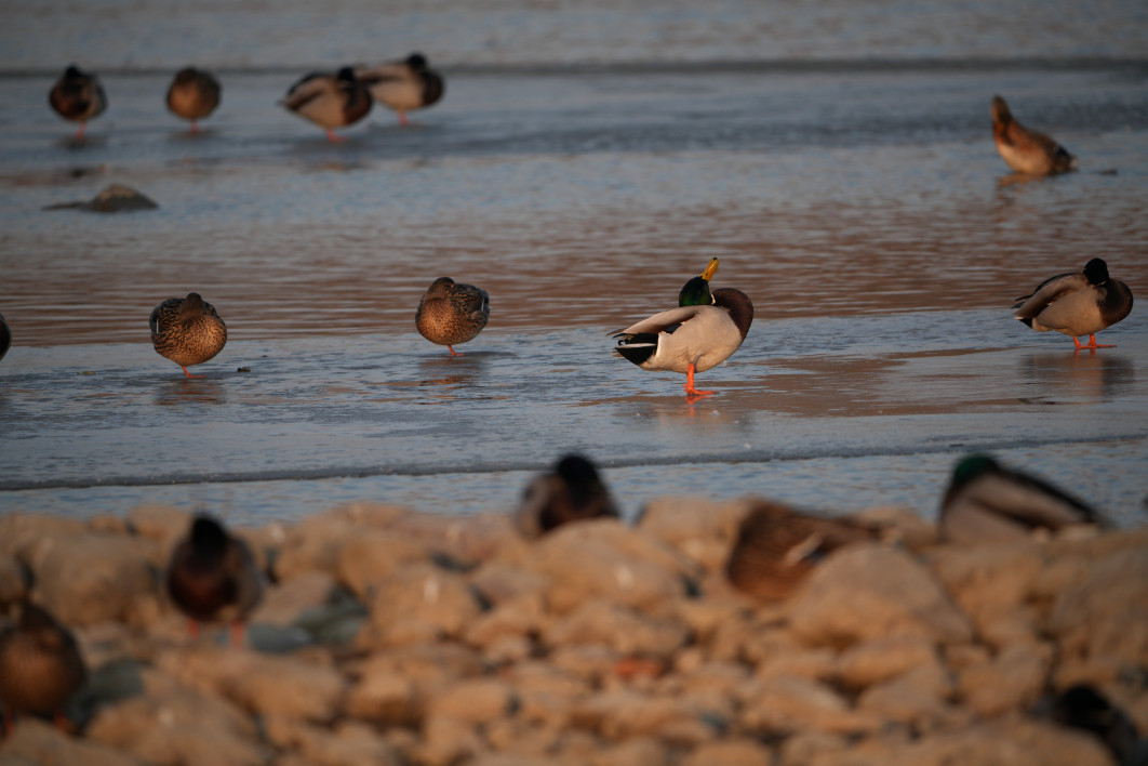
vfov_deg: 1.7
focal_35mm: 800
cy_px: 383
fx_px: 25509
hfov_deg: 2.6
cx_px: 574
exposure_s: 1/500
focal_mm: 800
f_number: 8
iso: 400
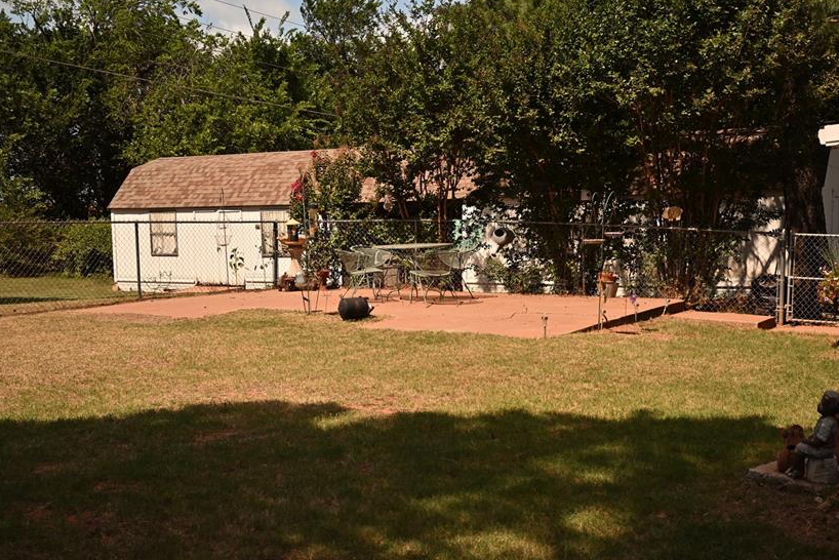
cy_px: 303
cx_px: 471
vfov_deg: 29.9
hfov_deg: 43.5
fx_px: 1049
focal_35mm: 45
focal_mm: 24
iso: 200
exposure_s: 1/2500
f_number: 4.5
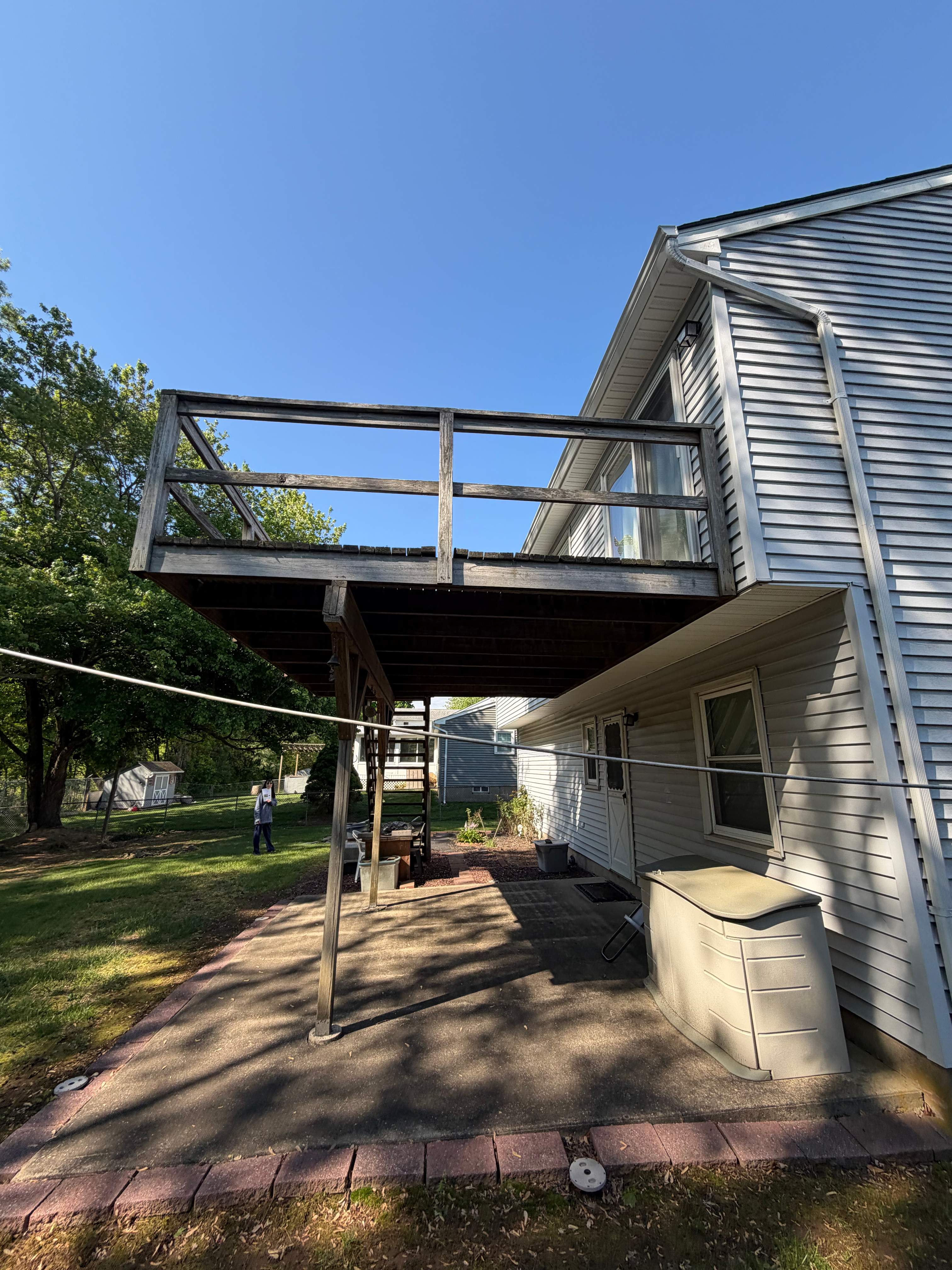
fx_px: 513
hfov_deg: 85.7
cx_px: 476
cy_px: 635
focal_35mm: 14
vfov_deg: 102.1
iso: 40
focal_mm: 2.22
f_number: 2.2
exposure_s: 1/502
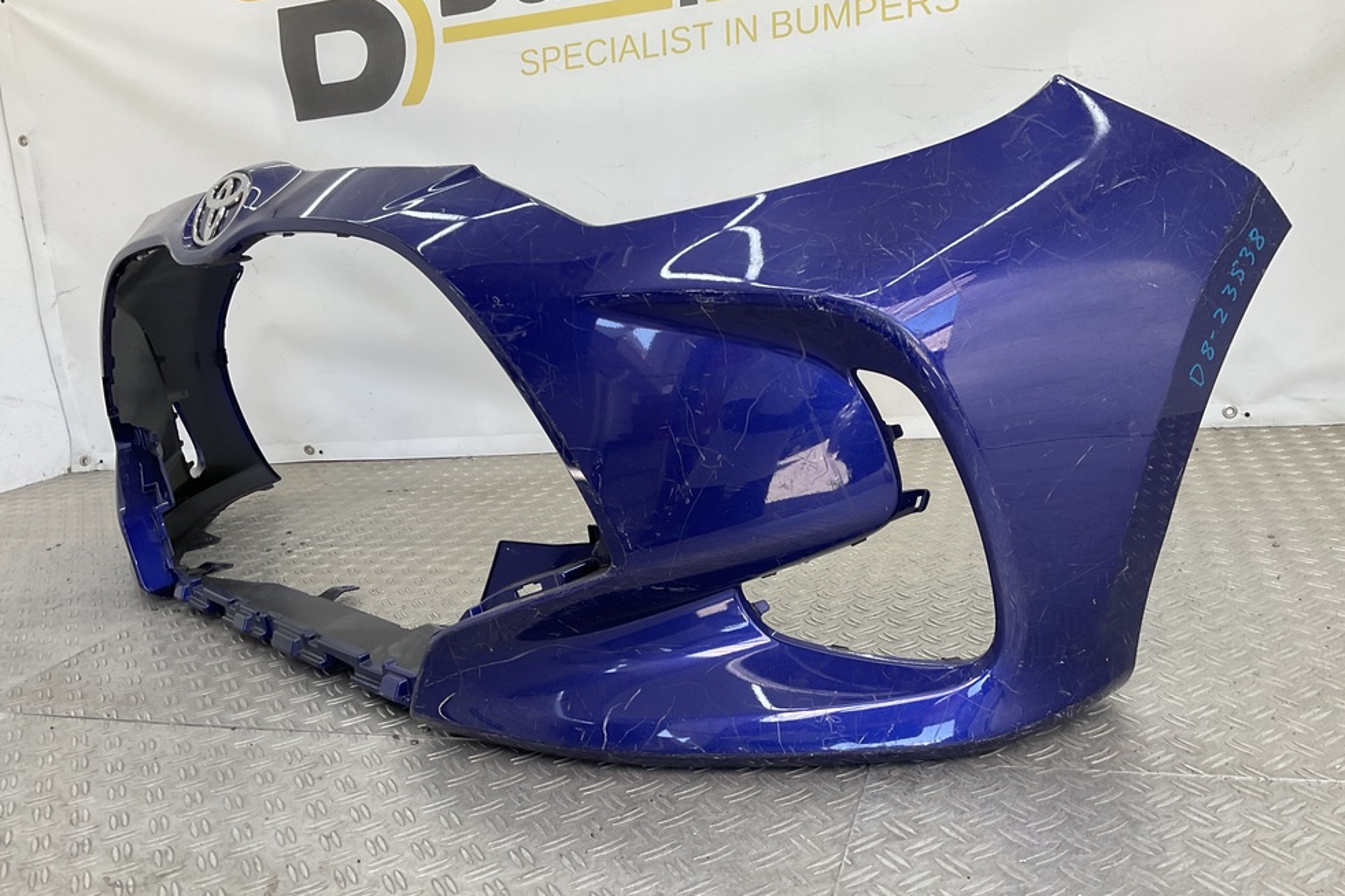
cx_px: 684
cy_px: 484
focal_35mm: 31
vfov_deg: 42.3
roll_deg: +6.1
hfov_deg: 60.3
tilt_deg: -15.7
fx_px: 1158
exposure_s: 1/106
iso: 16
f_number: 1.8
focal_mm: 3
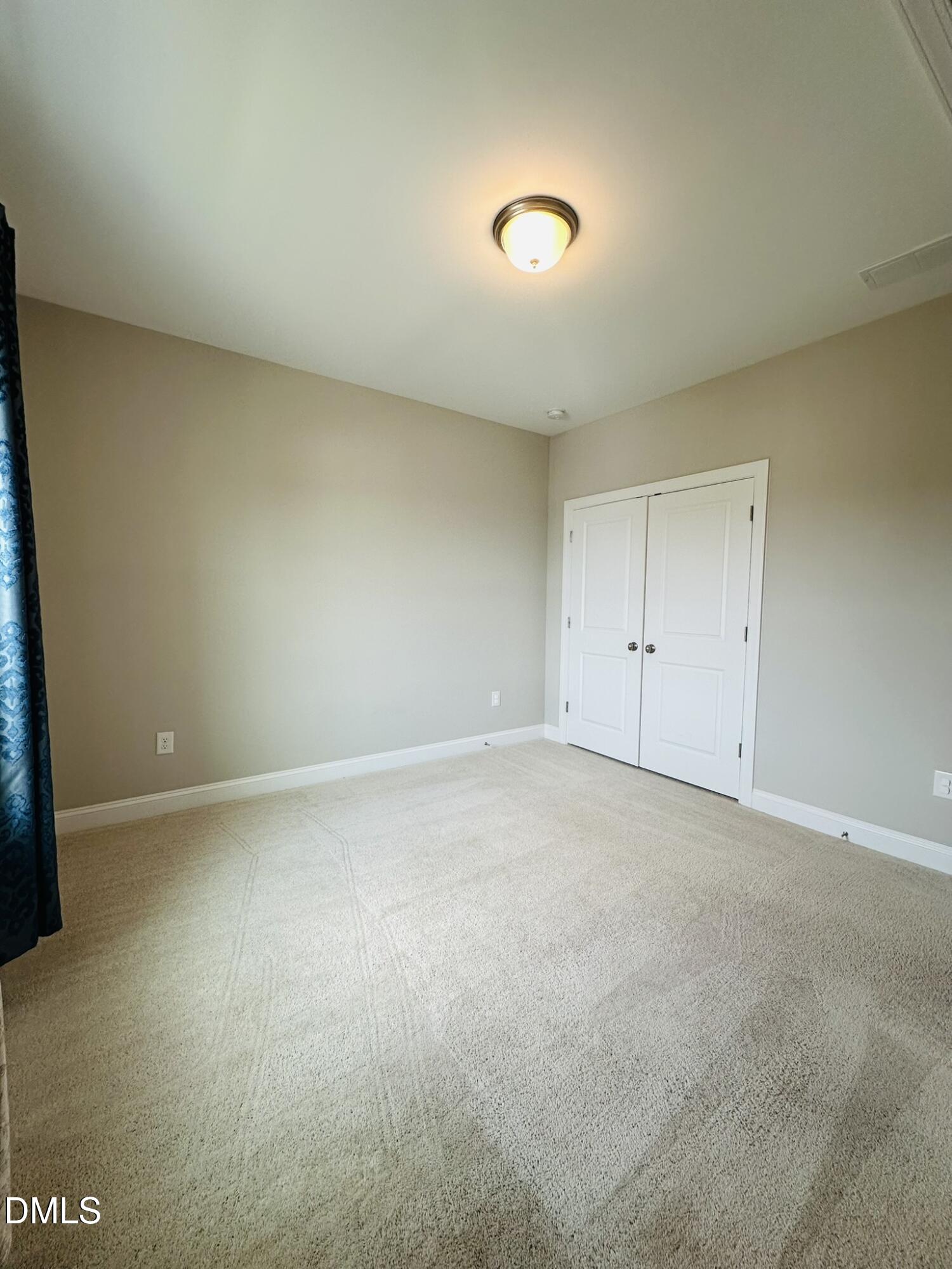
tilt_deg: -3.3
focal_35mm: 14
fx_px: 513
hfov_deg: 85.7
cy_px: 634
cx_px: 476
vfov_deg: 102.1
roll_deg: -1.8
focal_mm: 2.22
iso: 160
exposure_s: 1/120
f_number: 2.2
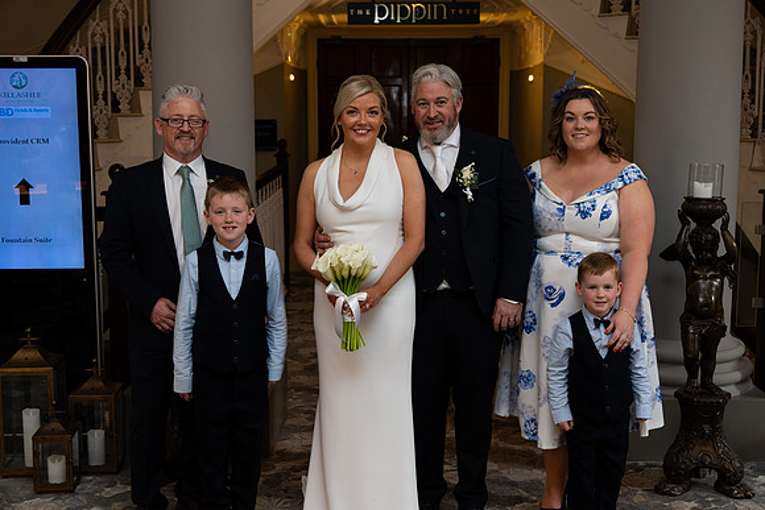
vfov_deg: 28.1
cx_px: 382
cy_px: 255
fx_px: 1020
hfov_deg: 41.1
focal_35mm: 48
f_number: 4
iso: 1000
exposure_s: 1/160
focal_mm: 48
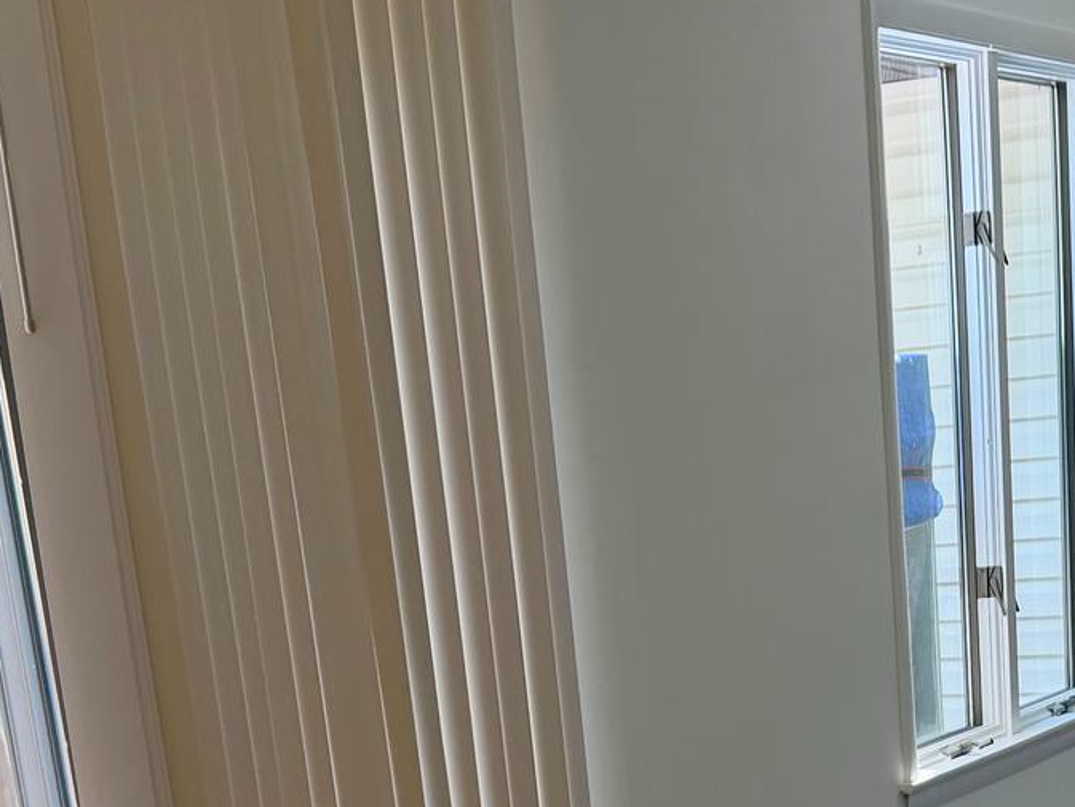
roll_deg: +4.9
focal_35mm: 73
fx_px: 2267
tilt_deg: -16.3
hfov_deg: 26.4
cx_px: 770
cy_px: 1077
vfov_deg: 18.6
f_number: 1.78
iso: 80
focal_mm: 6.76
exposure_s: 1/171
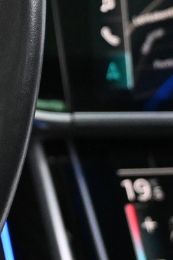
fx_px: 700
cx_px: -153
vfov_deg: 20.1
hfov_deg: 12.6
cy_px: -23
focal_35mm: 97
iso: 6400
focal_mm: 16
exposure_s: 1/25
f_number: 3.5
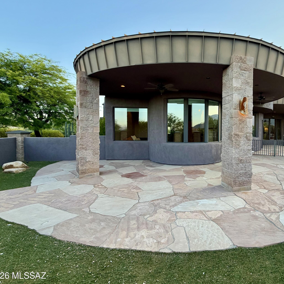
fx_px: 167
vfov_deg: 80.7
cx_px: 189
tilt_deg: -1.8
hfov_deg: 78.1
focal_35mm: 18
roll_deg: -0.1
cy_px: 135
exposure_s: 1/121
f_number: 2.2
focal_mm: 2.22
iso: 64
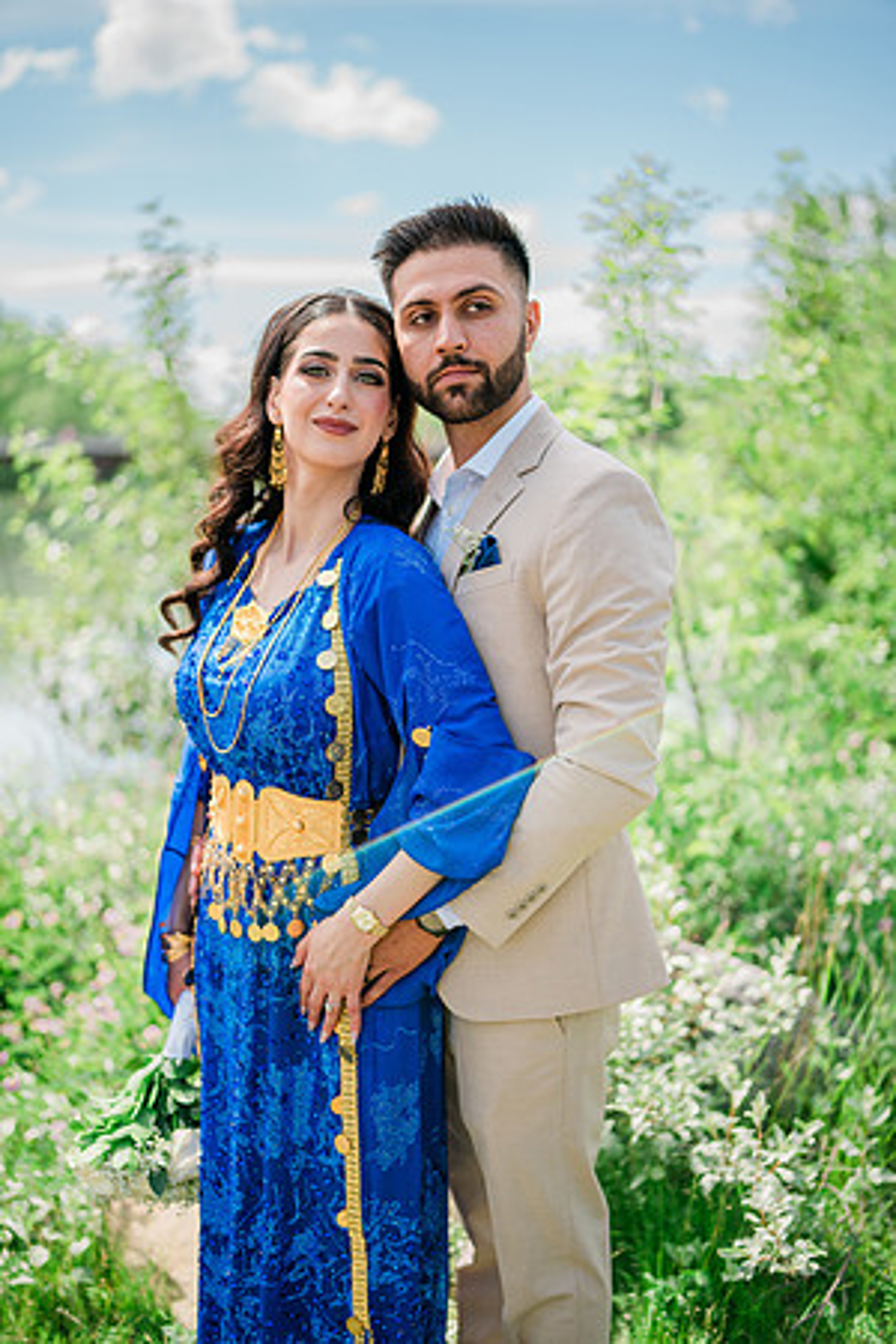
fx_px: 1307
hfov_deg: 37.9
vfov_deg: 54.4
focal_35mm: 35
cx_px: 448
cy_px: 672
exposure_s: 1/2500
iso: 125
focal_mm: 35
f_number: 1.2
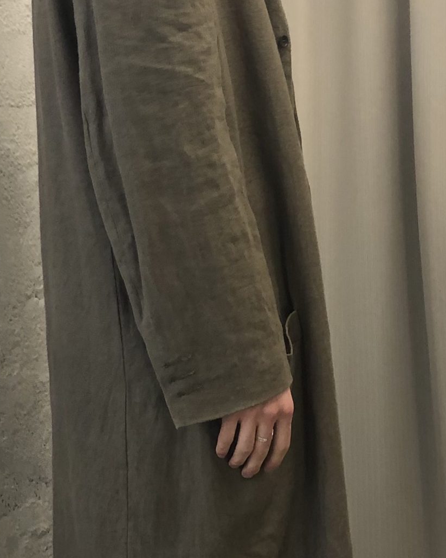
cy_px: 450
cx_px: 157
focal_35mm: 68
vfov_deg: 27.3
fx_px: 1122
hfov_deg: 22.4
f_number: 1.8
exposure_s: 1/33
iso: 40
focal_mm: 3.99
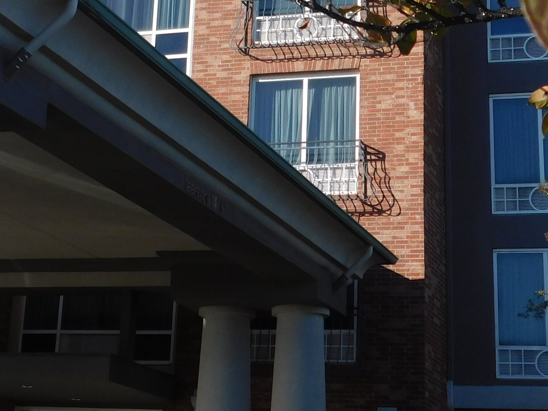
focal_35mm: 92
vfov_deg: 15.5
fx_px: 1456
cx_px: 209
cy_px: -71
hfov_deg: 21.3
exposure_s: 1/1000
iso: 125
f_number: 3.5
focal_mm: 6.3
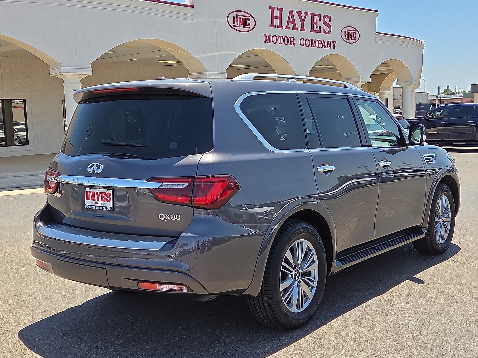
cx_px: 239
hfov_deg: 42.9
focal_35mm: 44
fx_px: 608
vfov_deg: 32.9
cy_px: 179
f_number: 1.8
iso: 25
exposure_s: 1/1000
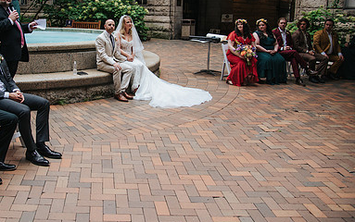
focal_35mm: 38
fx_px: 368
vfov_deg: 33.0
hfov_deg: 49.8
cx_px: 97
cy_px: 56
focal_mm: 24
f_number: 4
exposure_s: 1/500
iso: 320
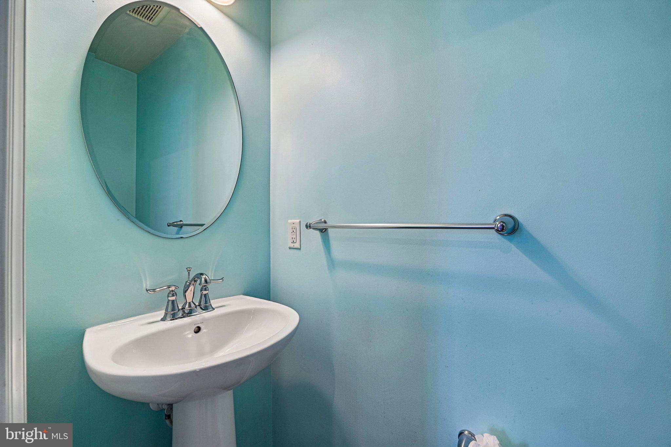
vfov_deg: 81.2
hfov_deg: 104.3
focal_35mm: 14
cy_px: 224
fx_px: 261
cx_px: 336
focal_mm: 14
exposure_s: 1/15
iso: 140
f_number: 8
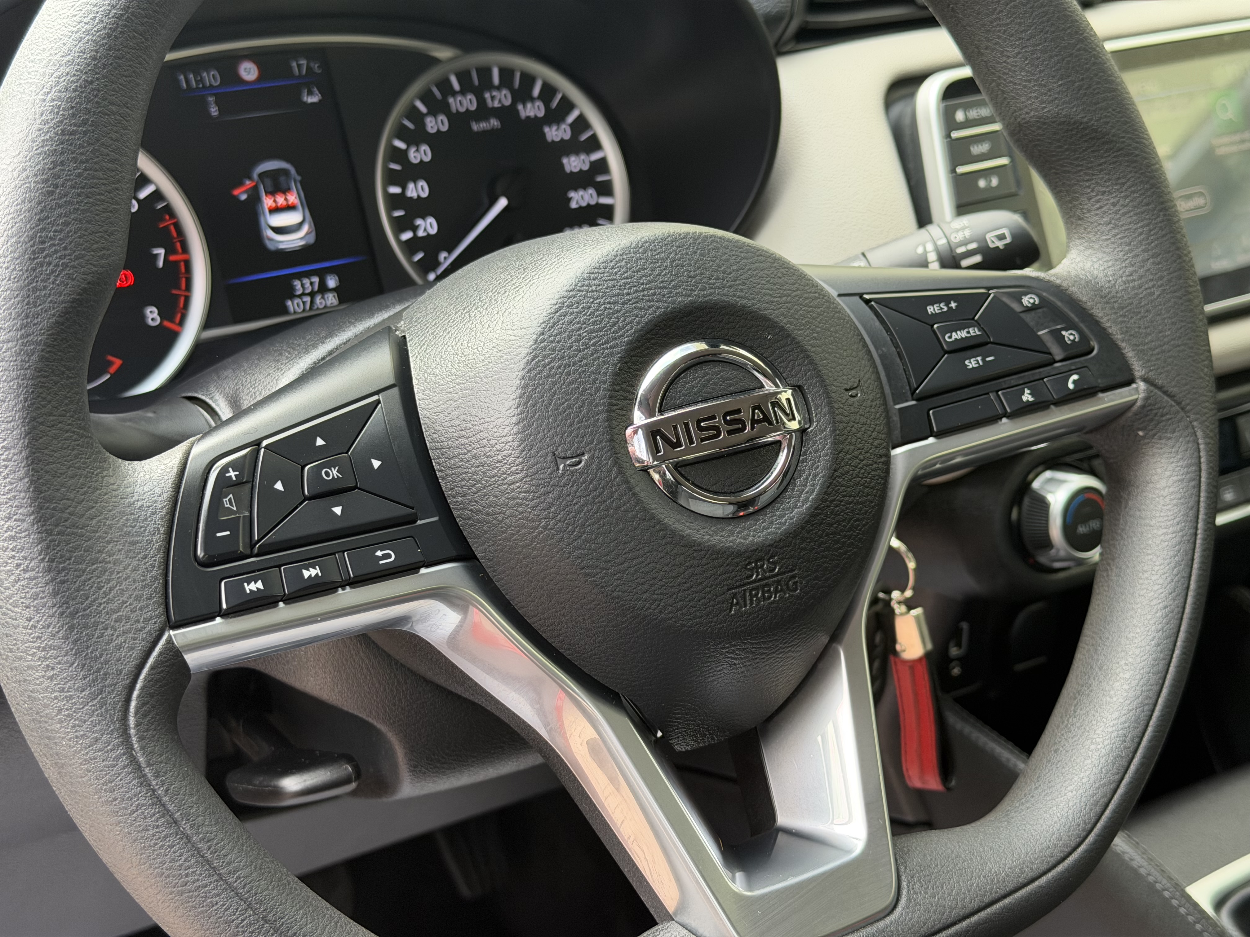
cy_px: 468
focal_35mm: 48
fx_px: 1733
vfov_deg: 30.3
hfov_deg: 39.7
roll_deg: -1.9
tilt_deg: -24.0
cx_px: 625
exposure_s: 1/121
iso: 80
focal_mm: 6.76
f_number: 1.78
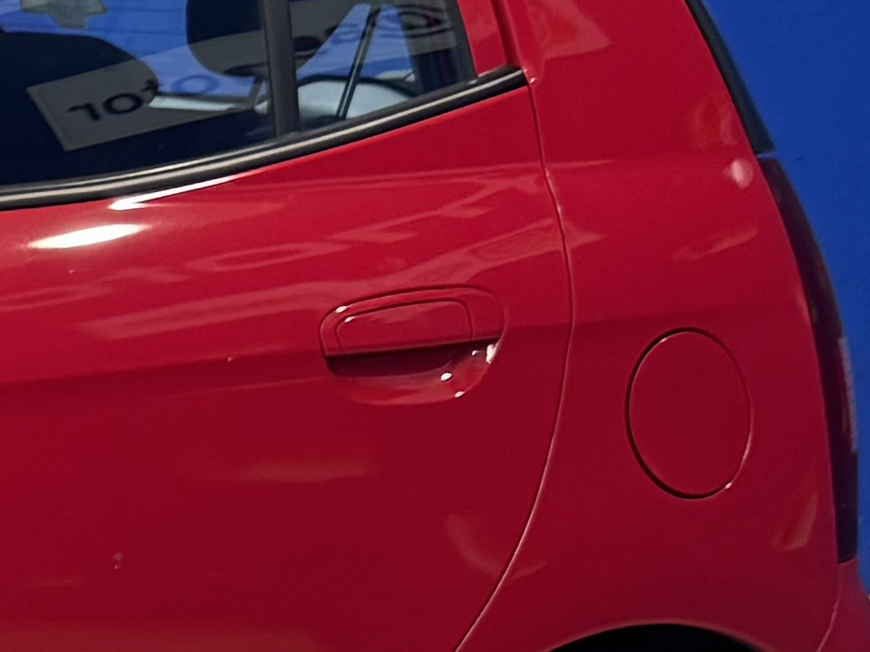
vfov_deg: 10.1
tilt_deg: -8.5
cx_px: -1031
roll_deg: -0.3
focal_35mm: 147
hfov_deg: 11.6
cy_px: 437
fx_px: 3693
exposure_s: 1/100
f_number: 1.78
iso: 125
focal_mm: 6.76
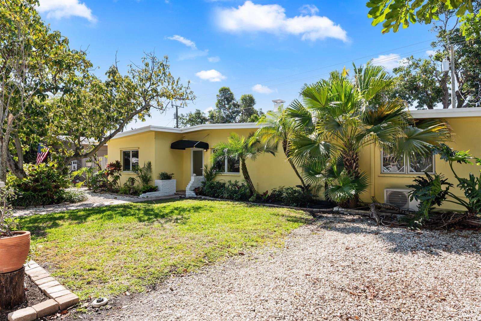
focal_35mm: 21
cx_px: 240
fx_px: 281
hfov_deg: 81.2
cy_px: 160
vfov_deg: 59.5
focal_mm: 21
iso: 100
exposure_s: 1/60
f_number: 13
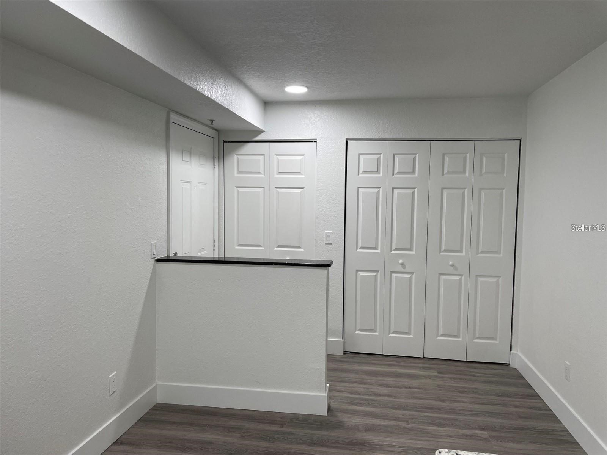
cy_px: 228
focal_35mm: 26
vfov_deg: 53.1
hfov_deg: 67.3
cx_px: 304
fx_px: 456
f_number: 1.6
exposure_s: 1/60
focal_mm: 4.2
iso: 80
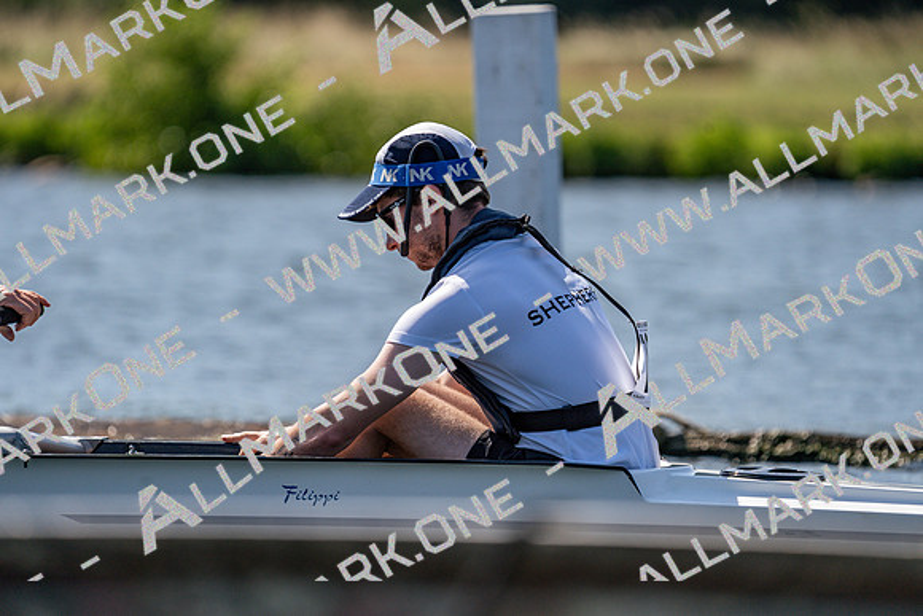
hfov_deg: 4.6
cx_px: 462
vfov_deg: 3.1
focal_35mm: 444
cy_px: 308
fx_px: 11386
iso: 250
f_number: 6.3
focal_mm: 444
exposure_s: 1/2000
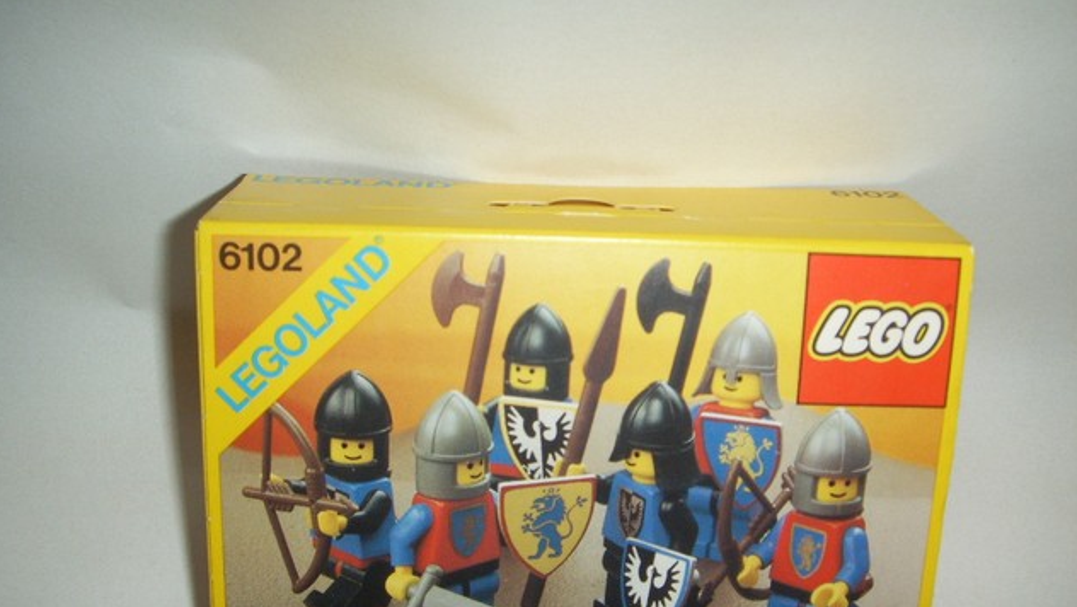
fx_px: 1228
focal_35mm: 43
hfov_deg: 47.3
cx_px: 535
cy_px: 338
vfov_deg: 27.7
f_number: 3.5
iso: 100
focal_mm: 6.6
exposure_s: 1/45
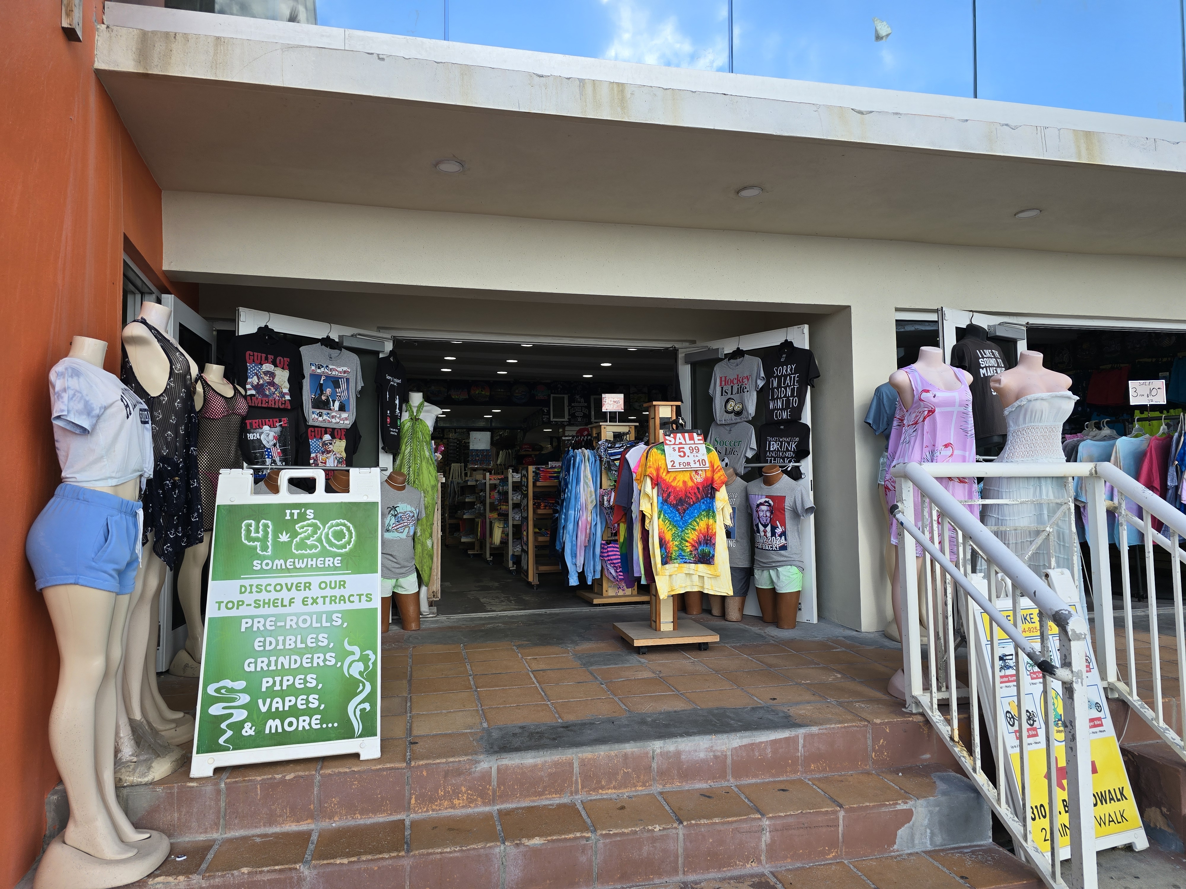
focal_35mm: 23
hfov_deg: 73.9
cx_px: 593
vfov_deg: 58.9
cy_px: 444
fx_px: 788
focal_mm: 6.3
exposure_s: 1/270
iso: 12
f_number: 1.7
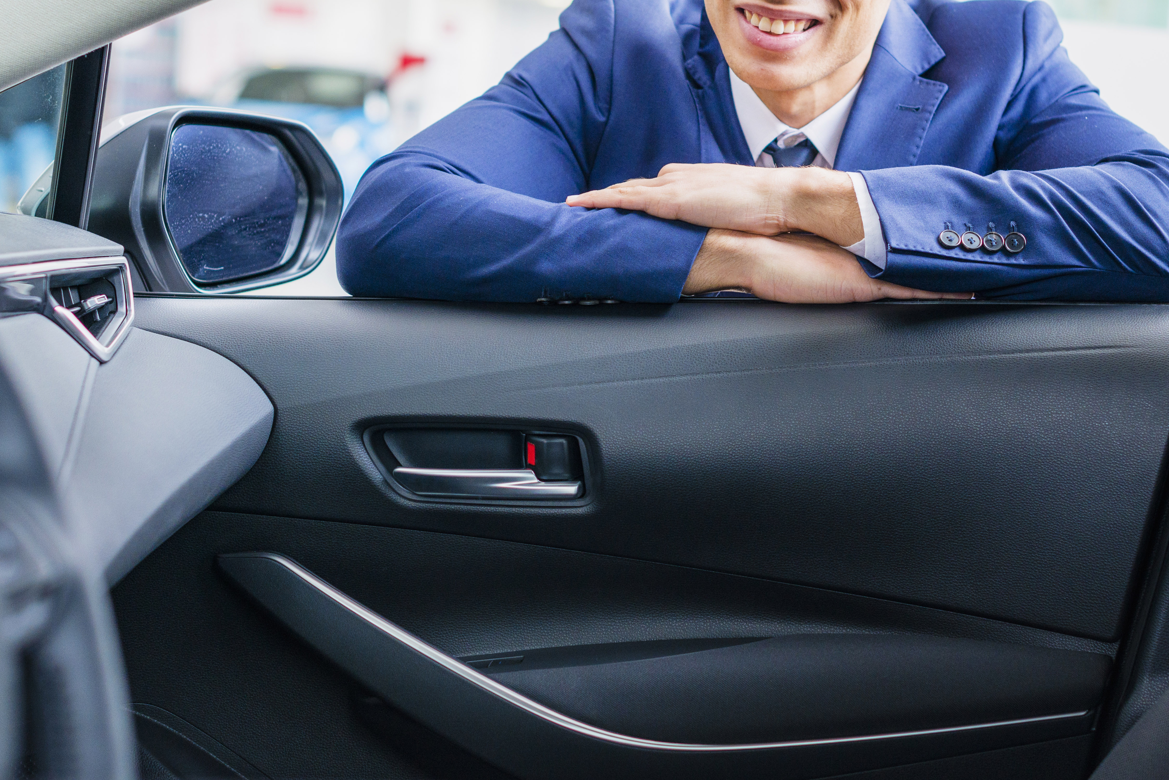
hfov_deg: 24.8
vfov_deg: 16.6
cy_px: 254
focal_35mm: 82
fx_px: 2663
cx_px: 575
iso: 250
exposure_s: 1/160
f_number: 2.8
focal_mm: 50
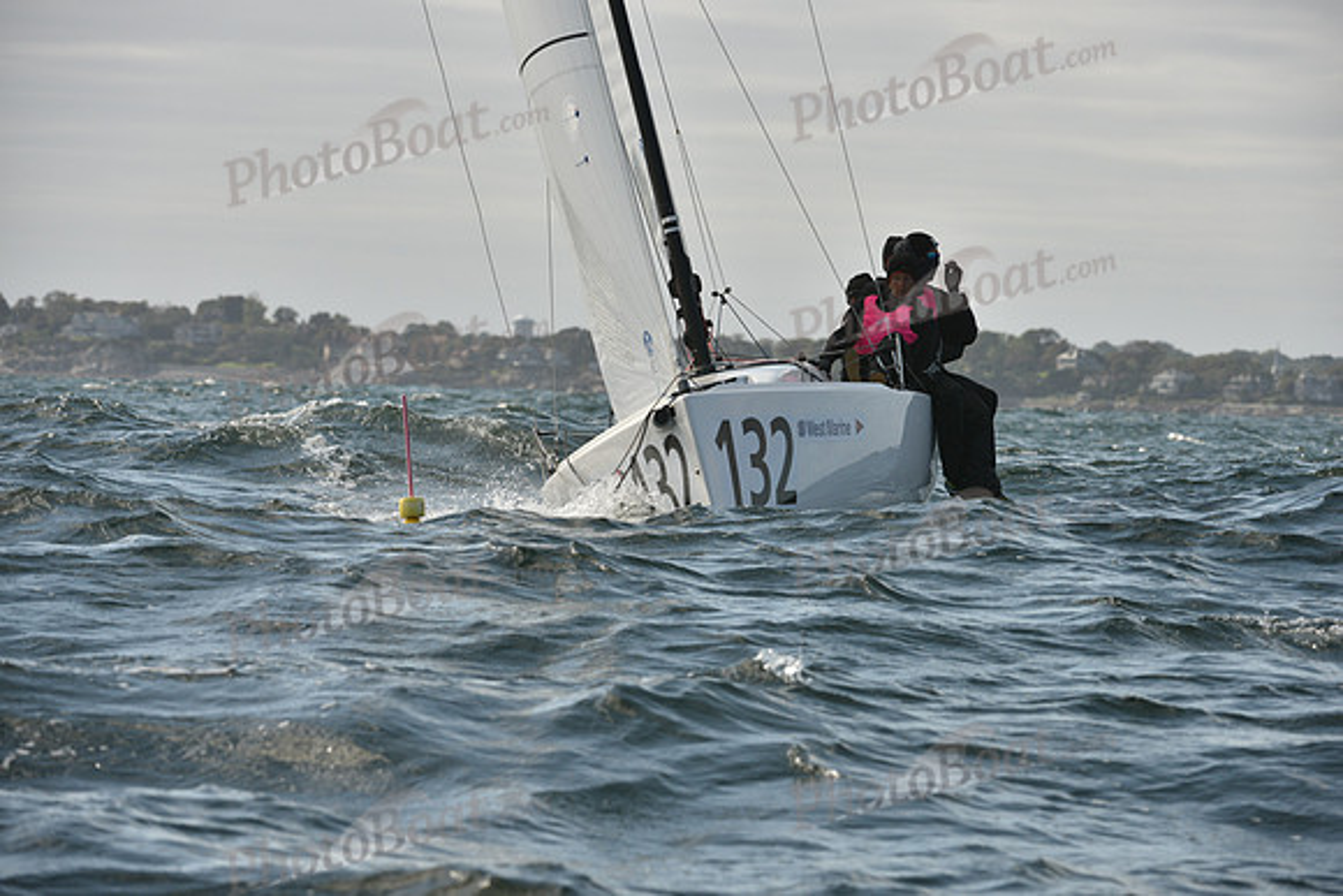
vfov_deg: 6.2
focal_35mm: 220
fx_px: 8209
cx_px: 672
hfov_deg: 9.4
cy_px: 448
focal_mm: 220
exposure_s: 1/1600
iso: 320
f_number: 7.1
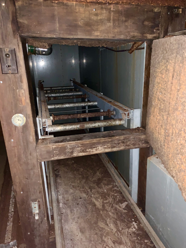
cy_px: 124
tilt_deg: -17.1
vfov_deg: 67.3
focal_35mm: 26
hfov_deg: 53.1
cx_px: 93
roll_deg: +3.2
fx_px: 186
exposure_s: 1/4
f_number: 1.8
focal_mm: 4.25
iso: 400
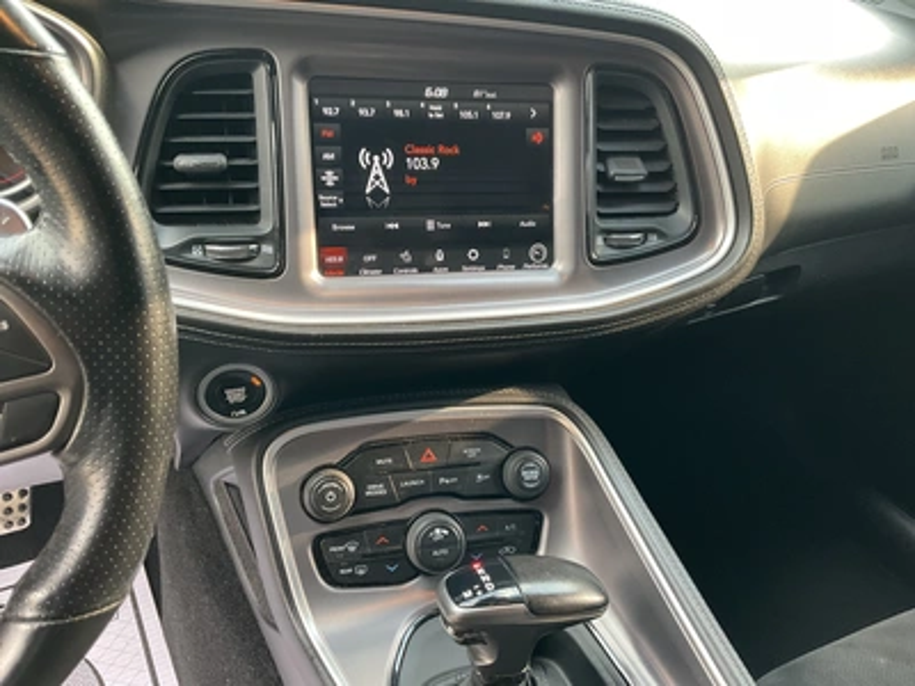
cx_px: 458
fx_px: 767
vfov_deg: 48.2
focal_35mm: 29
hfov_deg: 61.7
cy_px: 343
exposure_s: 1/60
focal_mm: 3
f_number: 1.8
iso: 100
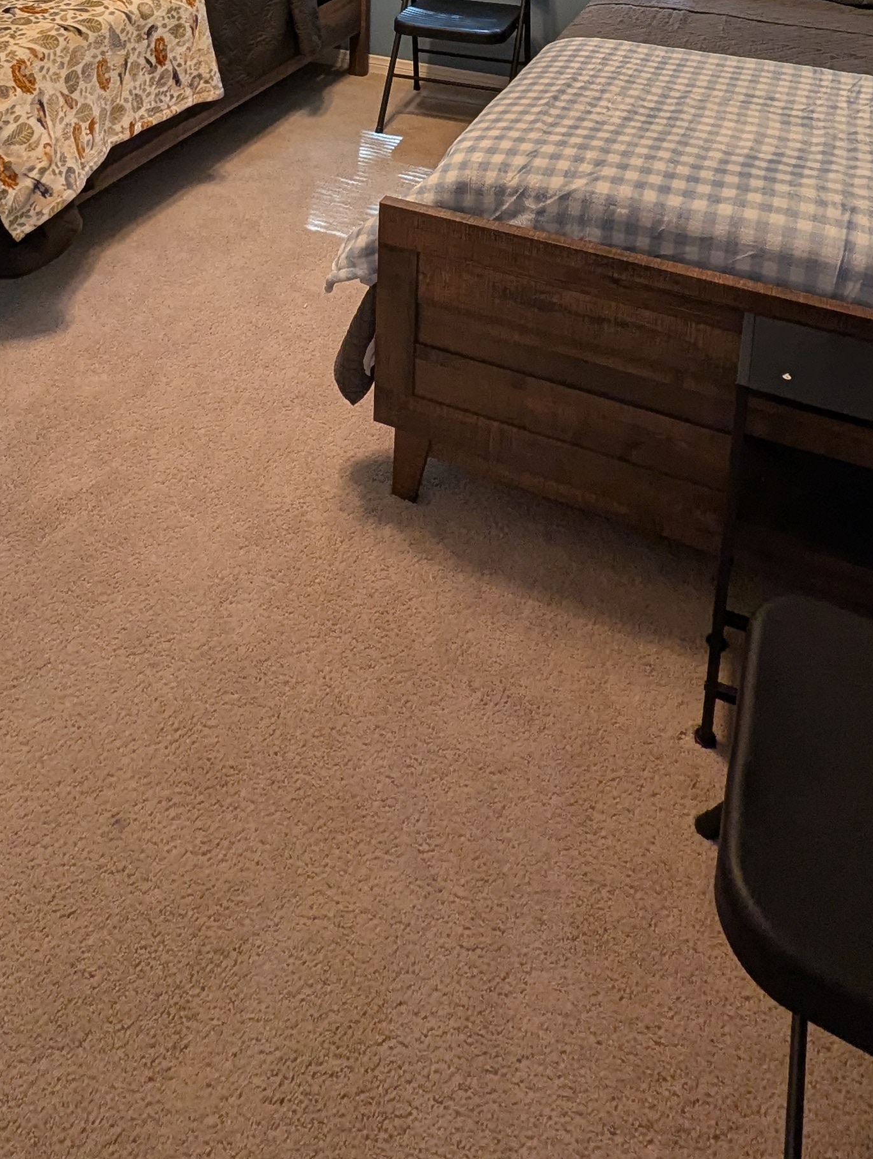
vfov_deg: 48.5
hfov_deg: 51.4
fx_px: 906
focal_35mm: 27
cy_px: -88
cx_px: 398
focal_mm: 2.23
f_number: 1.95
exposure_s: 1/60
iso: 138
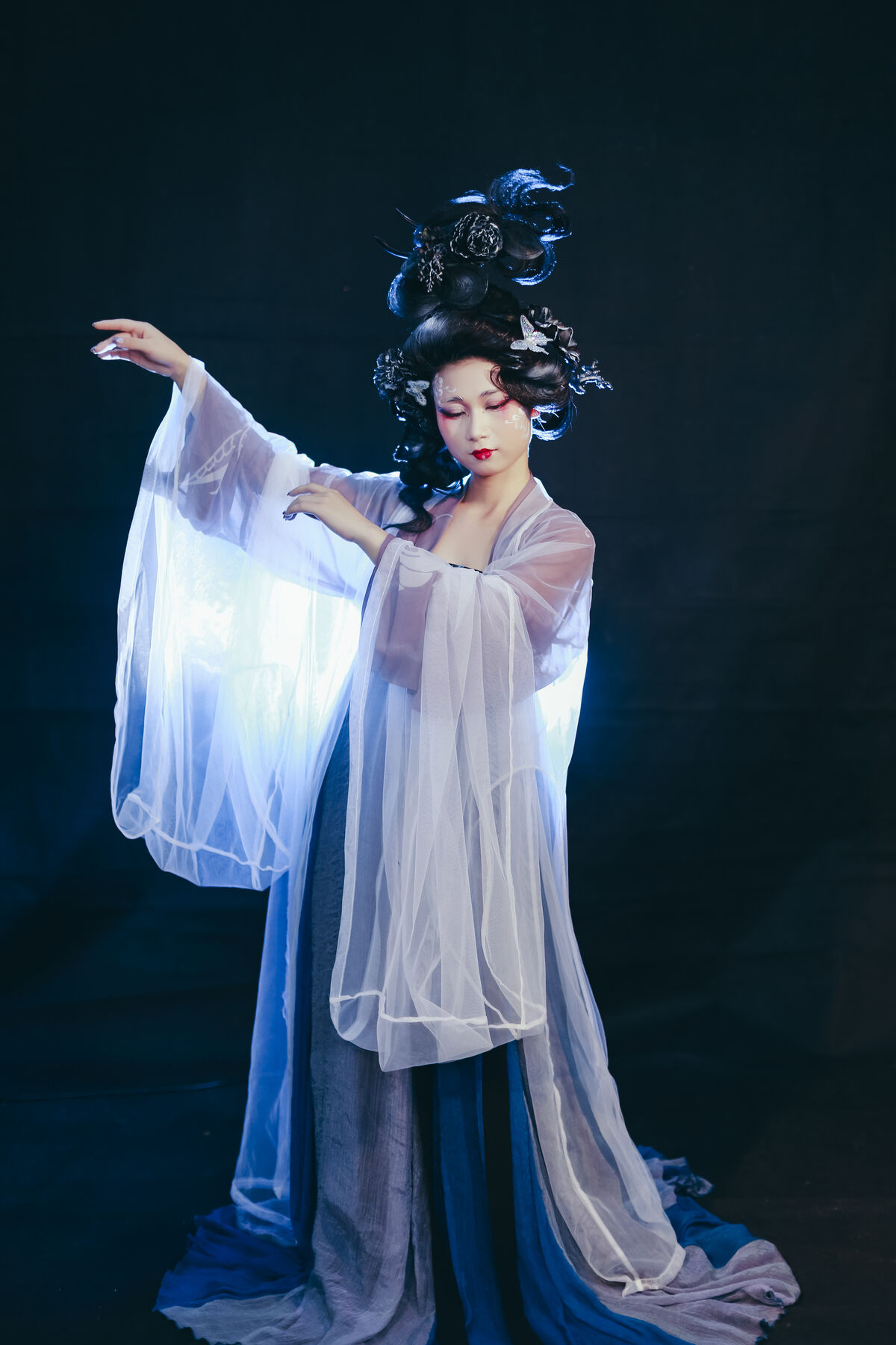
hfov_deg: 27.5
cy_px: 672
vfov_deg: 40.3
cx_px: 448
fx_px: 1829
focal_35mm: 49
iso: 320
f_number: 2
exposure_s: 1/100
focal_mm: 50
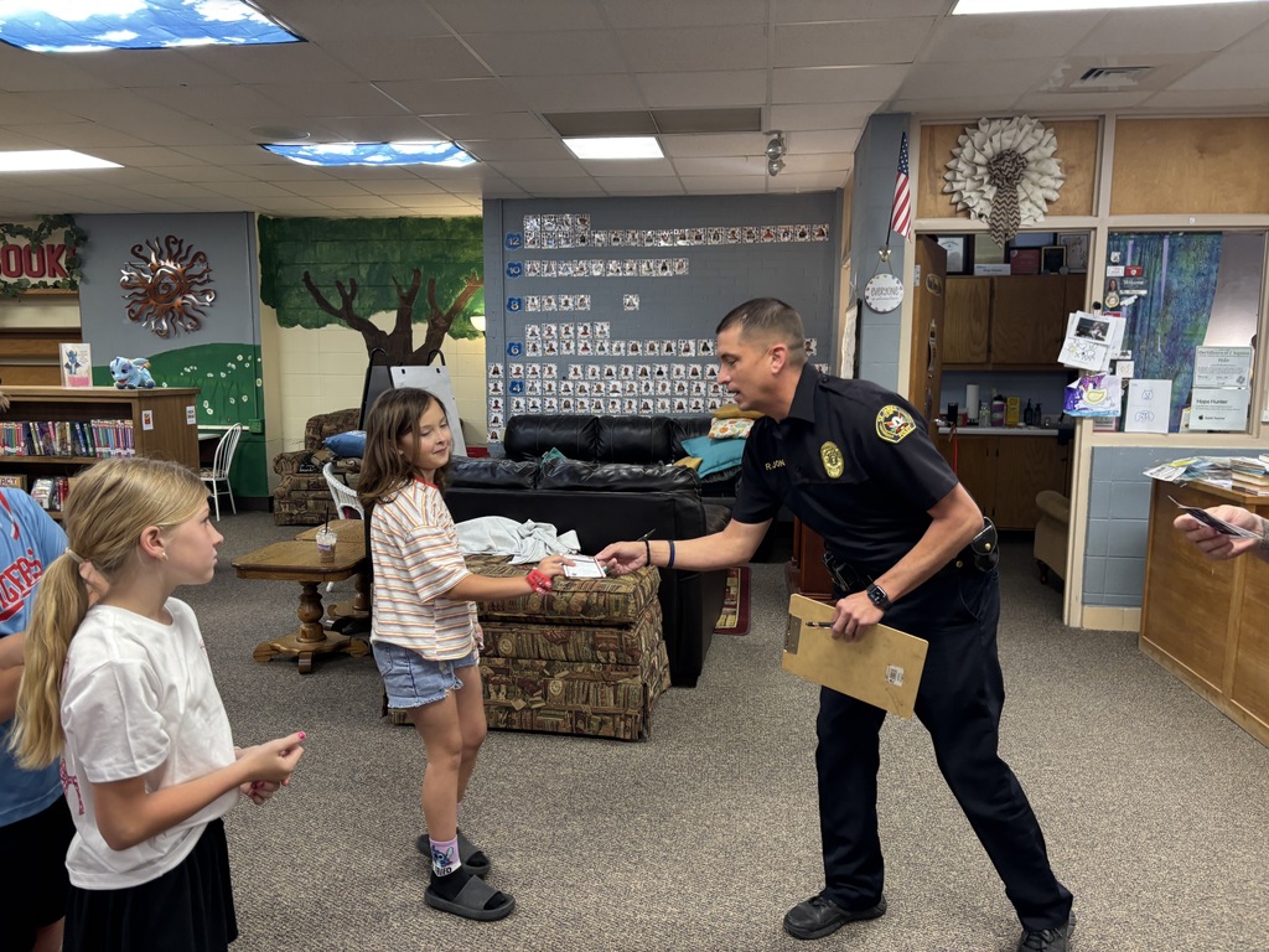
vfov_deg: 53.1
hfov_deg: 67.3
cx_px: 634
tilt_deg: -7.5
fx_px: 953
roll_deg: -0.2
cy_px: 476
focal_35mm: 26
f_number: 1.6
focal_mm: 5.96
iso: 160
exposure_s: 1/60
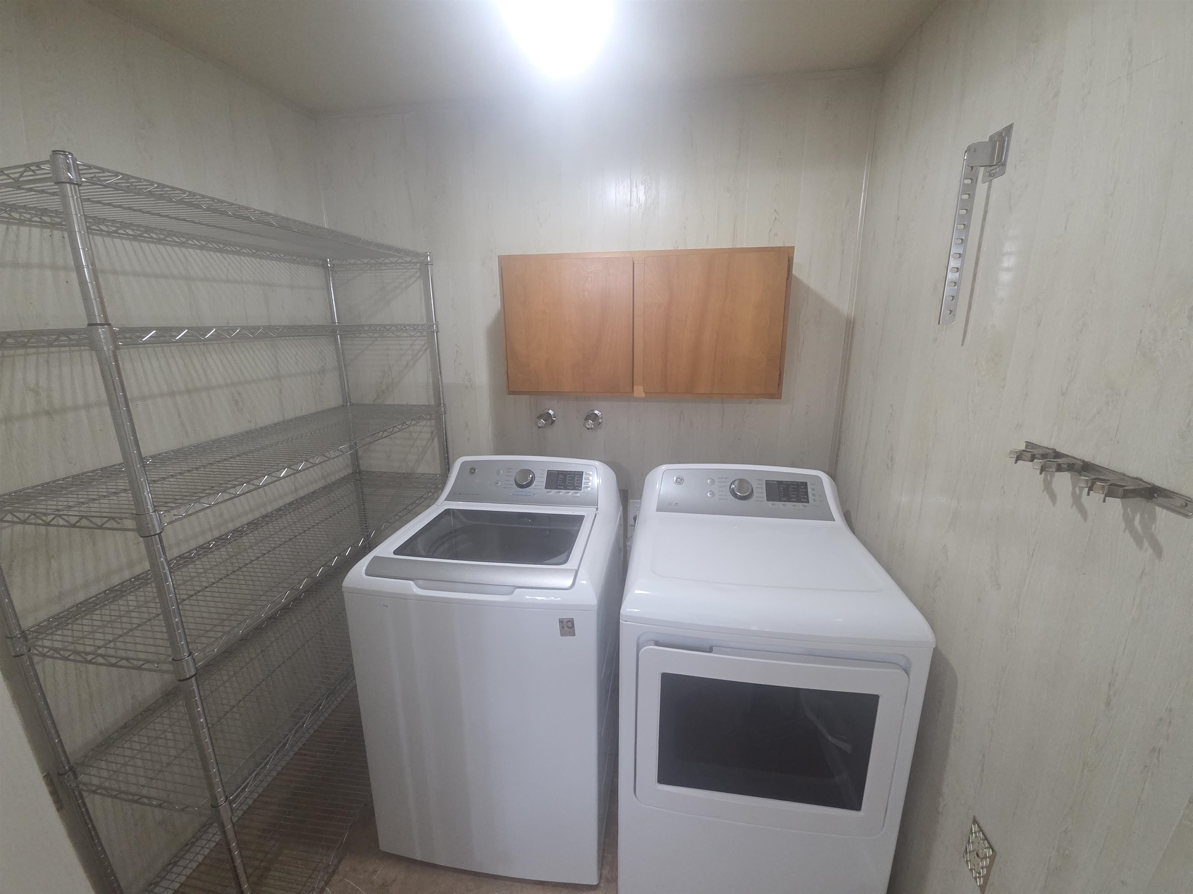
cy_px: 447
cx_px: 596
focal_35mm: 13
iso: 400
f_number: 2.2
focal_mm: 2.2
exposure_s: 1/60
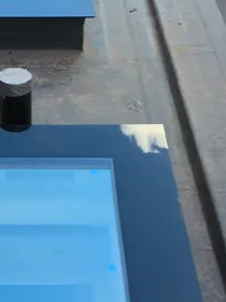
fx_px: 723
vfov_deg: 23.4
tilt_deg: -42.4
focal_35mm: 83
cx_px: 16
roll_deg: +0.8
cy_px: 218
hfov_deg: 17.5
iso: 32
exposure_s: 1/100
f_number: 2.2
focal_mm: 4.15
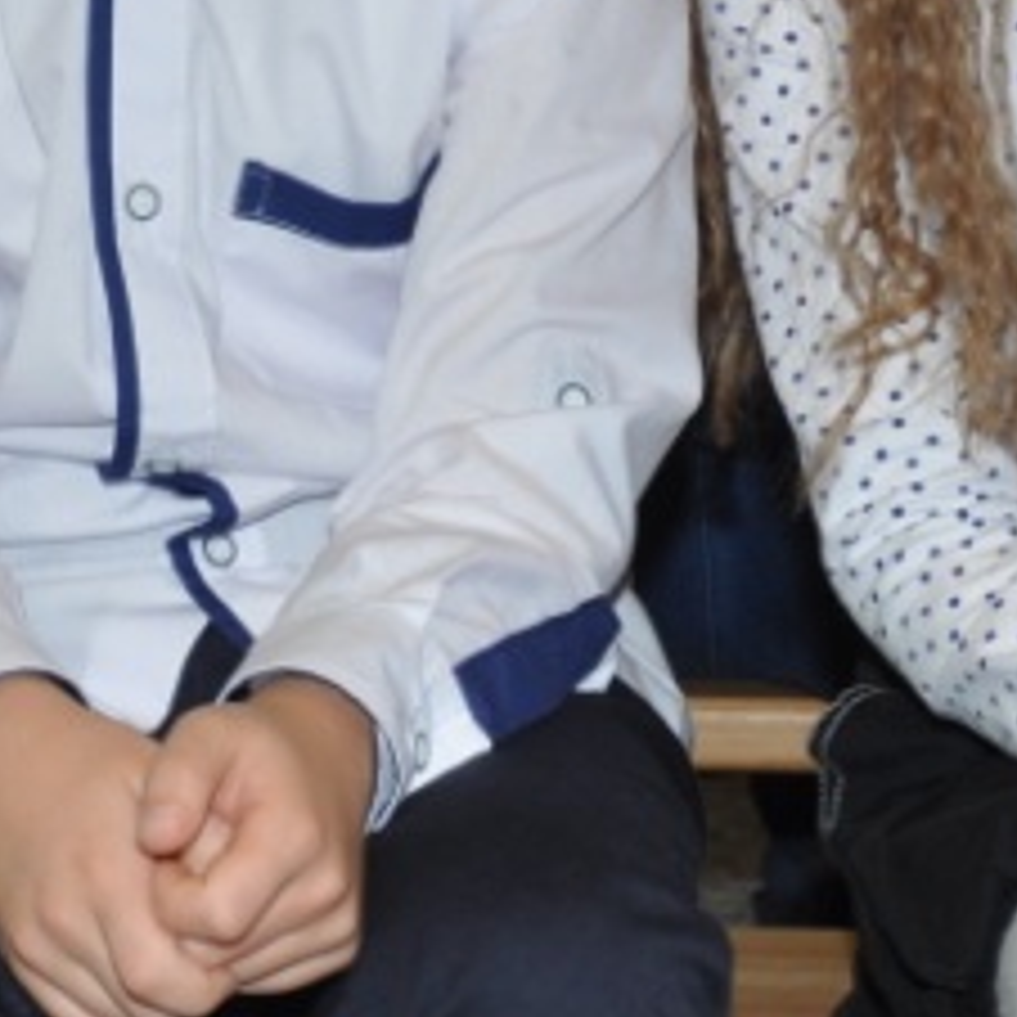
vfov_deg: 8.0
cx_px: -81
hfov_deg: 7.9
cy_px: 32
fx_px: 7279
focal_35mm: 219
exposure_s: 1/60
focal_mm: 38
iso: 400
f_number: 5
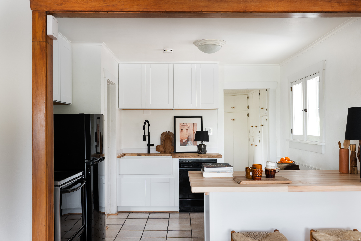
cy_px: 120
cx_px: 180
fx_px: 358
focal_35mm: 36
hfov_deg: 53.5
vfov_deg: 37.2
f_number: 5.6
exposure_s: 1/4
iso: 100
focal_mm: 35.7
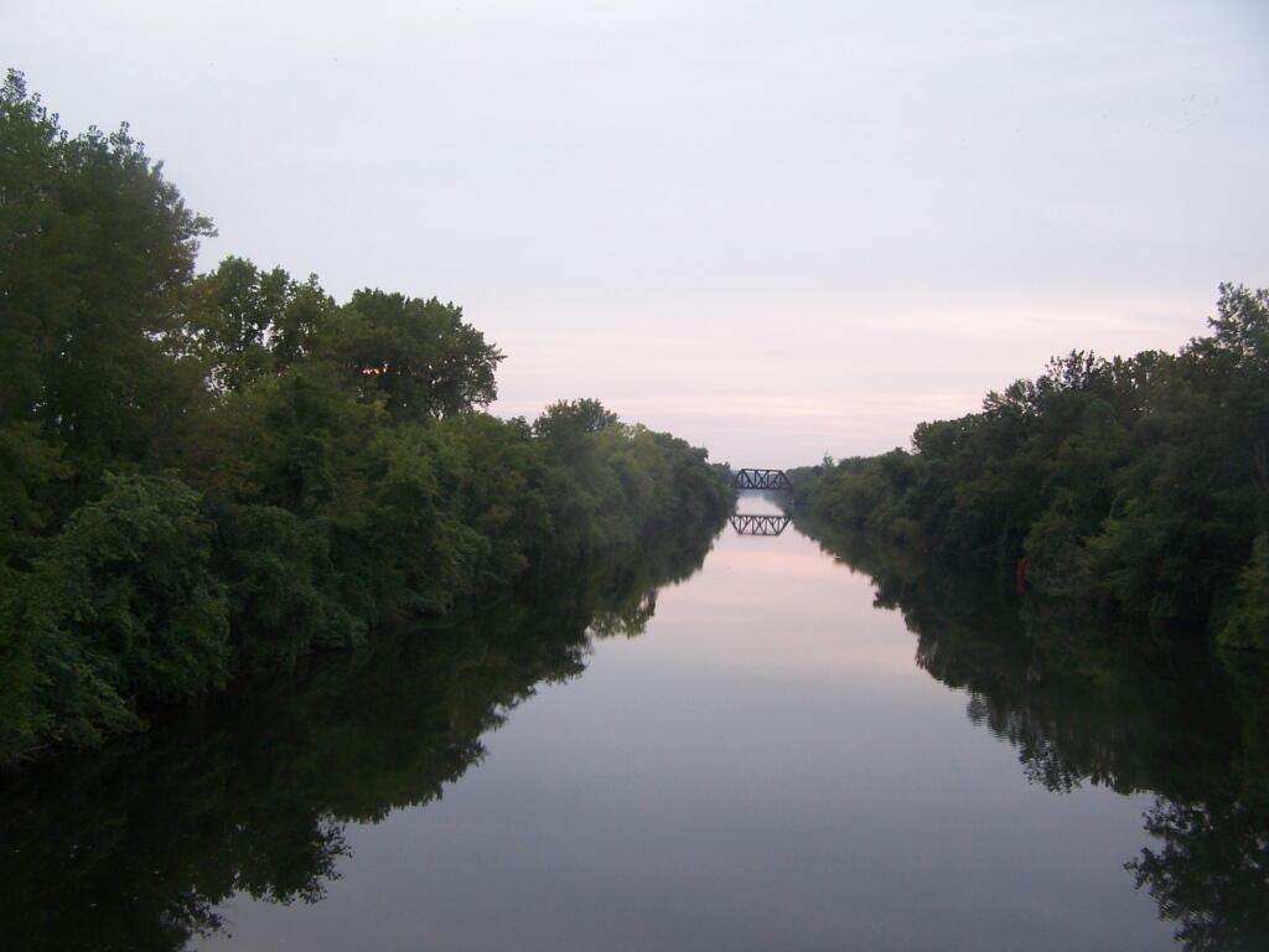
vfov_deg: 37.7
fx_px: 1393
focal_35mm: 38
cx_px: 634
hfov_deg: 49.0
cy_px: 476
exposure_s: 1/80
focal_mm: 6.3
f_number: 2.8
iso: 80
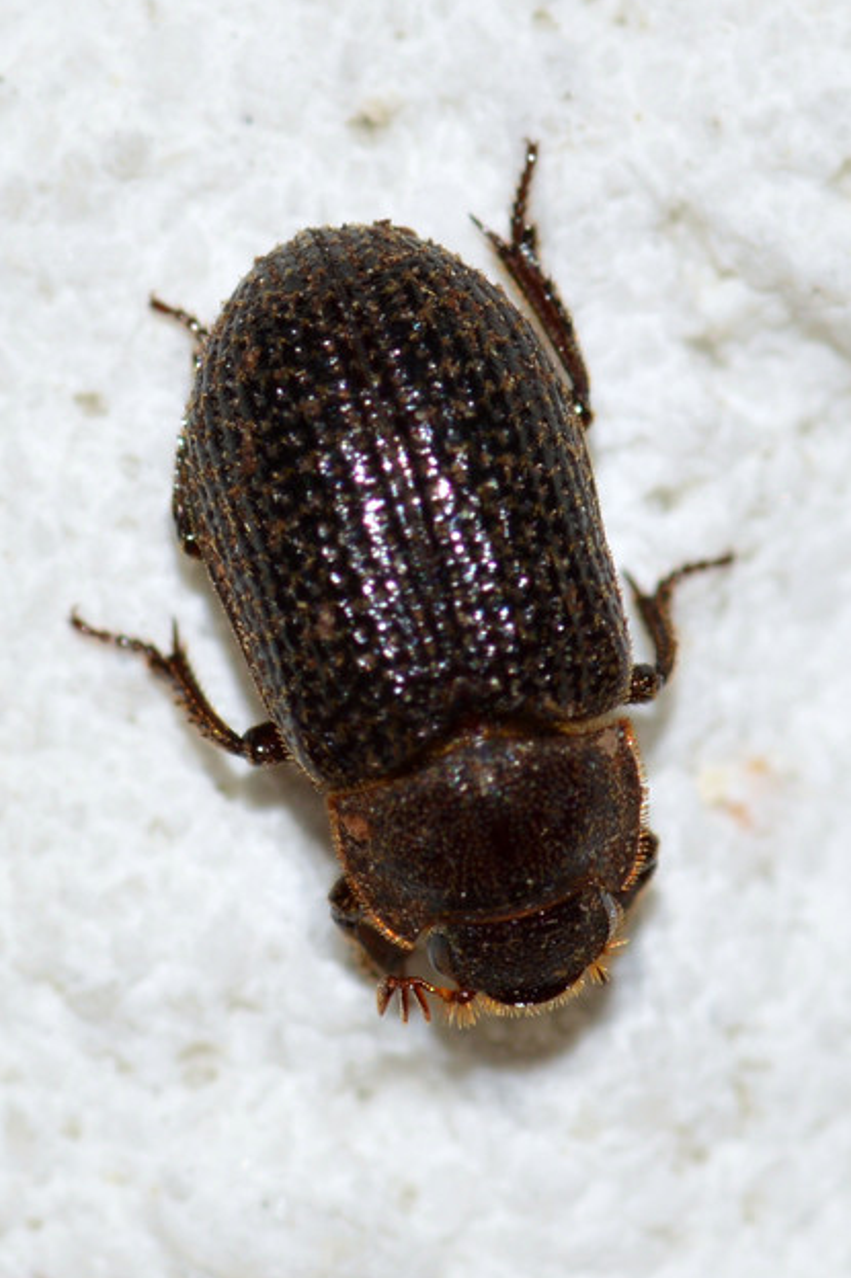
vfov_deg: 13.3
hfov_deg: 8.9
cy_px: 646
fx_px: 5463
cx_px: 420
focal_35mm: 154
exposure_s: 1/200
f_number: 18
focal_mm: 100
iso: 100
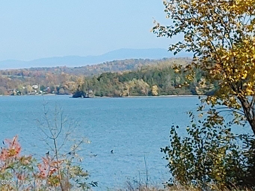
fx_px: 1702
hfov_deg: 8.6
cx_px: 128
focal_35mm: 231
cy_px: 96
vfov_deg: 6.4
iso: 50
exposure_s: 1/699
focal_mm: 4.81
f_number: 1.8
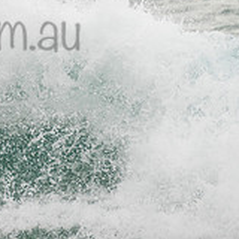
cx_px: -78
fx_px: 12061
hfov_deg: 1.1
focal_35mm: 1544
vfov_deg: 1.1
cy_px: 16
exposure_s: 1/2000
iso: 280
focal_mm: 500
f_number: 5.6
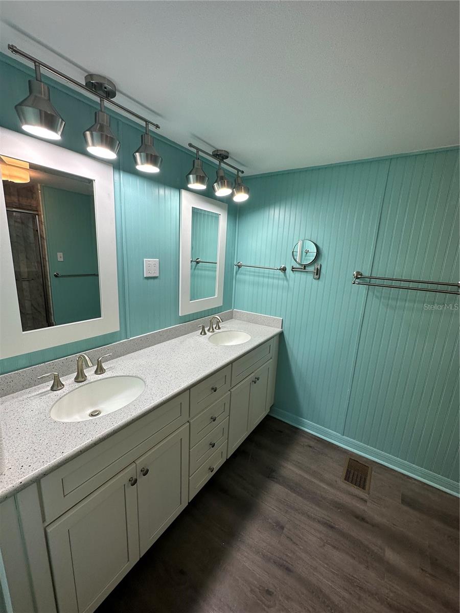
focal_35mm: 14
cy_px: 306
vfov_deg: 102.1
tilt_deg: -12.9
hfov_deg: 85.7
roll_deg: -2.3
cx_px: 230
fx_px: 248
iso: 50
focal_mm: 2.22
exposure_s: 1/120
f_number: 2.2
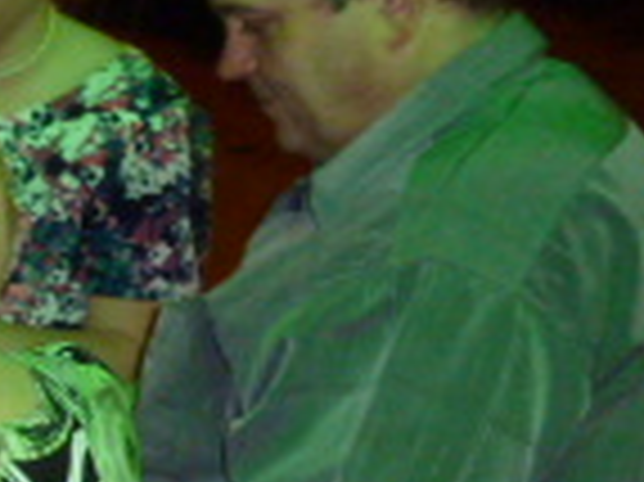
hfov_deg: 14.3
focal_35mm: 112
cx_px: -685
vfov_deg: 13.0
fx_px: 2082
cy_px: 518
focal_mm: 4.1
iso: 400
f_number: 3.3
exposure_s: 1/30
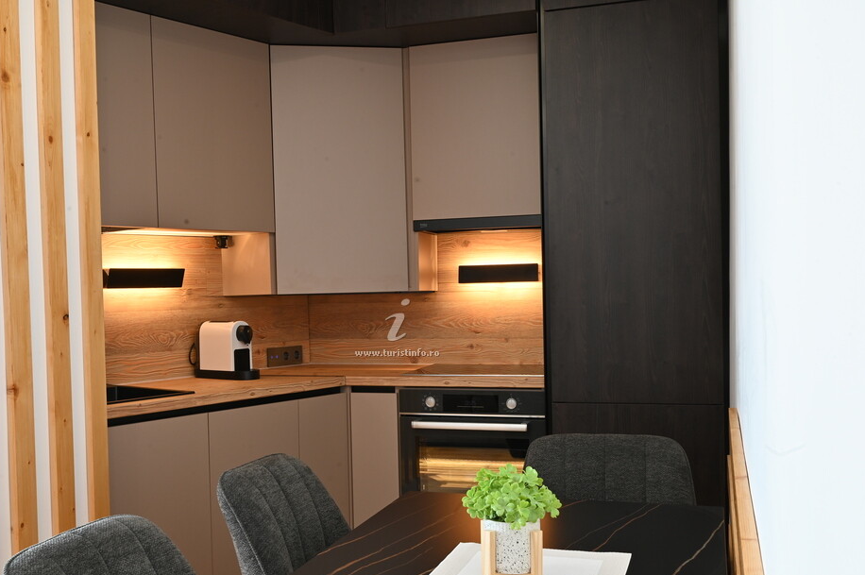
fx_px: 926
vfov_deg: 34.5
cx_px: 384
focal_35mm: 39
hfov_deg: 50.0
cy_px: 314
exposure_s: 1/4
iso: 250
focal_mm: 34.5
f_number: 16
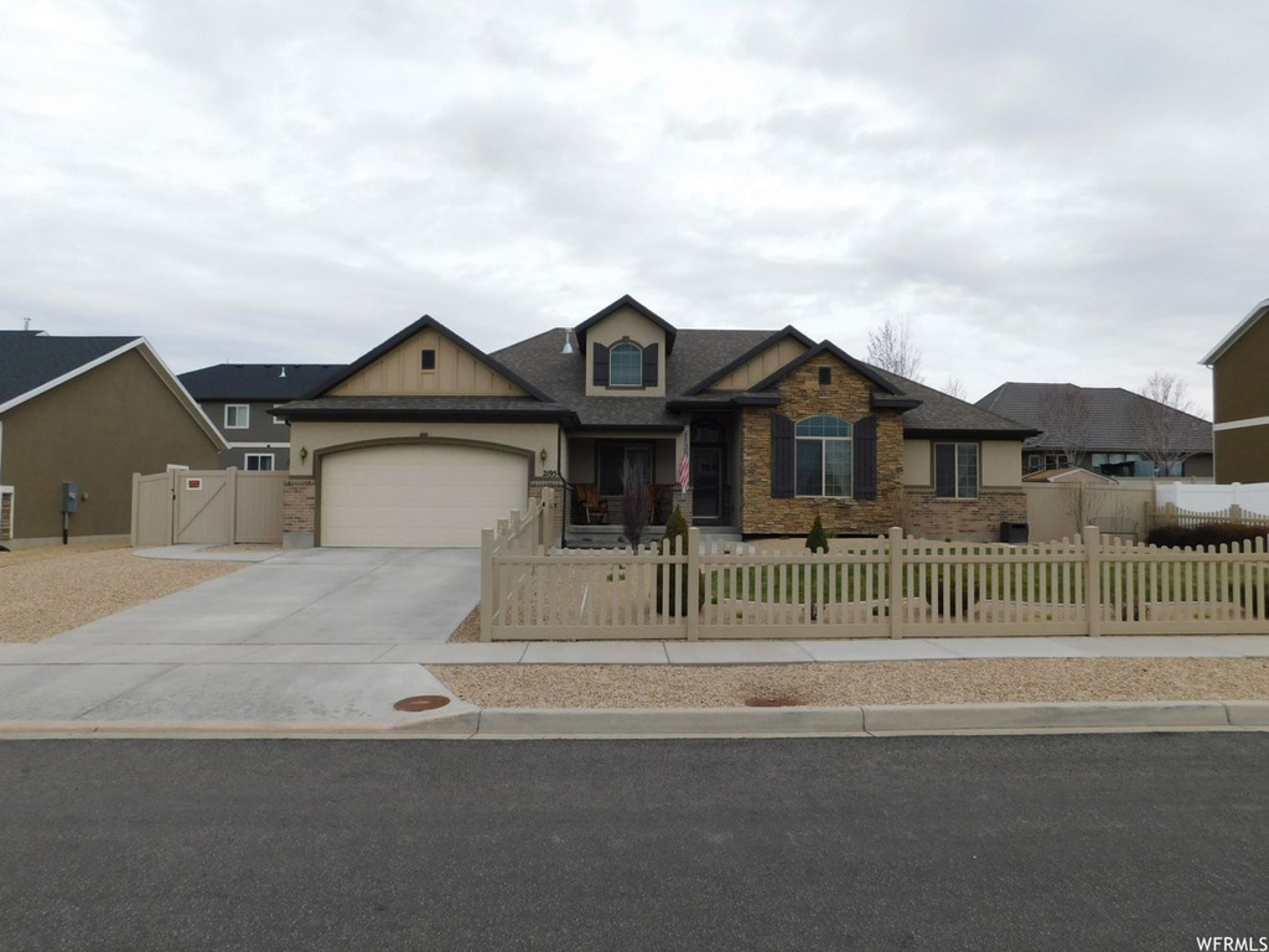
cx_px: 634
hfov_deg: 73.9
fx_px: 843
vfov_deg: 58.9
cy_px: 476
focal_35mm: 23
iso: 125
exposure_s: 1/1250
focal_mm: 4
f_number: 3
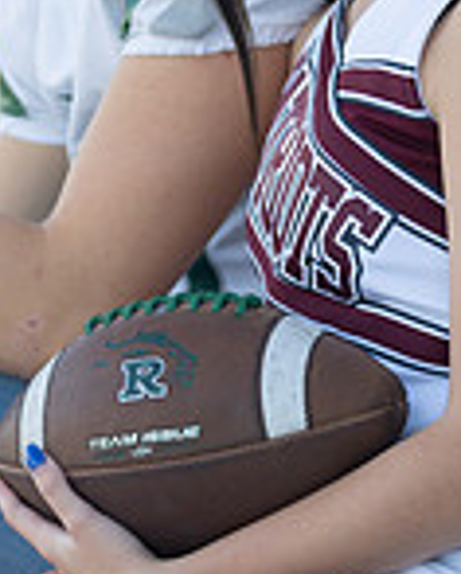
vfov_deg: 5.1
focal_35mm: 378
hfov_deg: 4.1
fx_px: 6433
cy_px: 97
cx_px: 210
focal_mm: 95
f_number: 2.8
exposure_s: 1/320
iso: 100
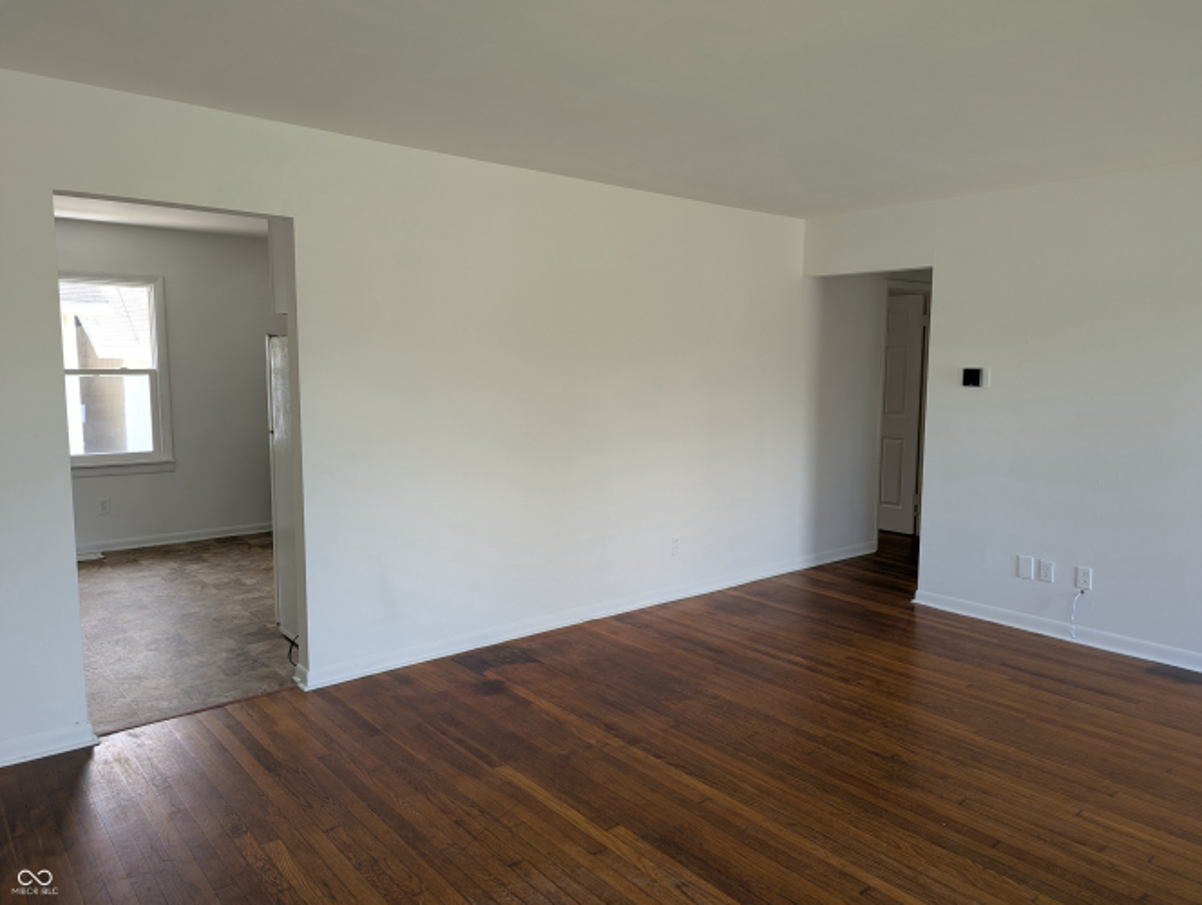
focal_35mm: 24
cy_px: 452
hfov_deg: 71.5
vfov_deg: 56.9
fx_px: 835
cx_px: 601
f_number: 1.85
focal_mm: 6.81
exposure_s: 1/142
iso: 44
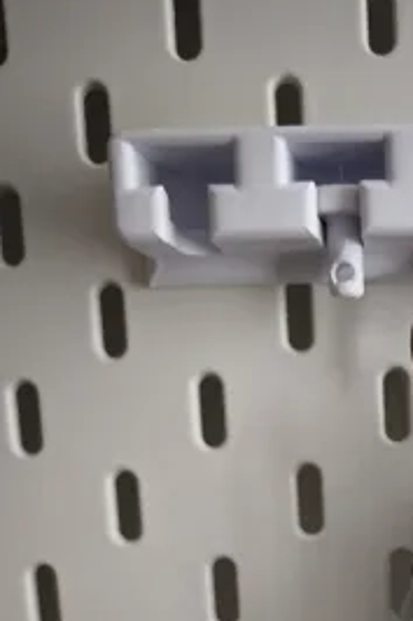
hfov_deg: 25.9
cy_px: 578
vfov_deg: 37.9
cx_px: 457
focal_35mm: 48
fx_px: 827
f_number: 1.6
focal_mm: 6.57
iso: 640
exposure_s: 1/33.3
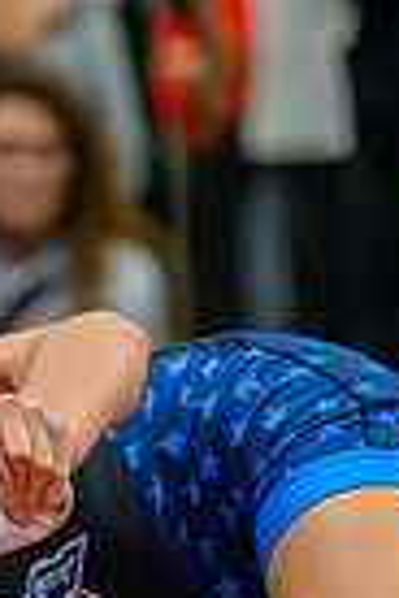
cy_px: 696
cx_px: -221
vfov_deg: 4.1
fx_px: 8362
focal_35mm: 503
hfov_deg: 2.7
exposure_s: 1/800
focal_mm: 120
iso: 10000
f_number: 2.8
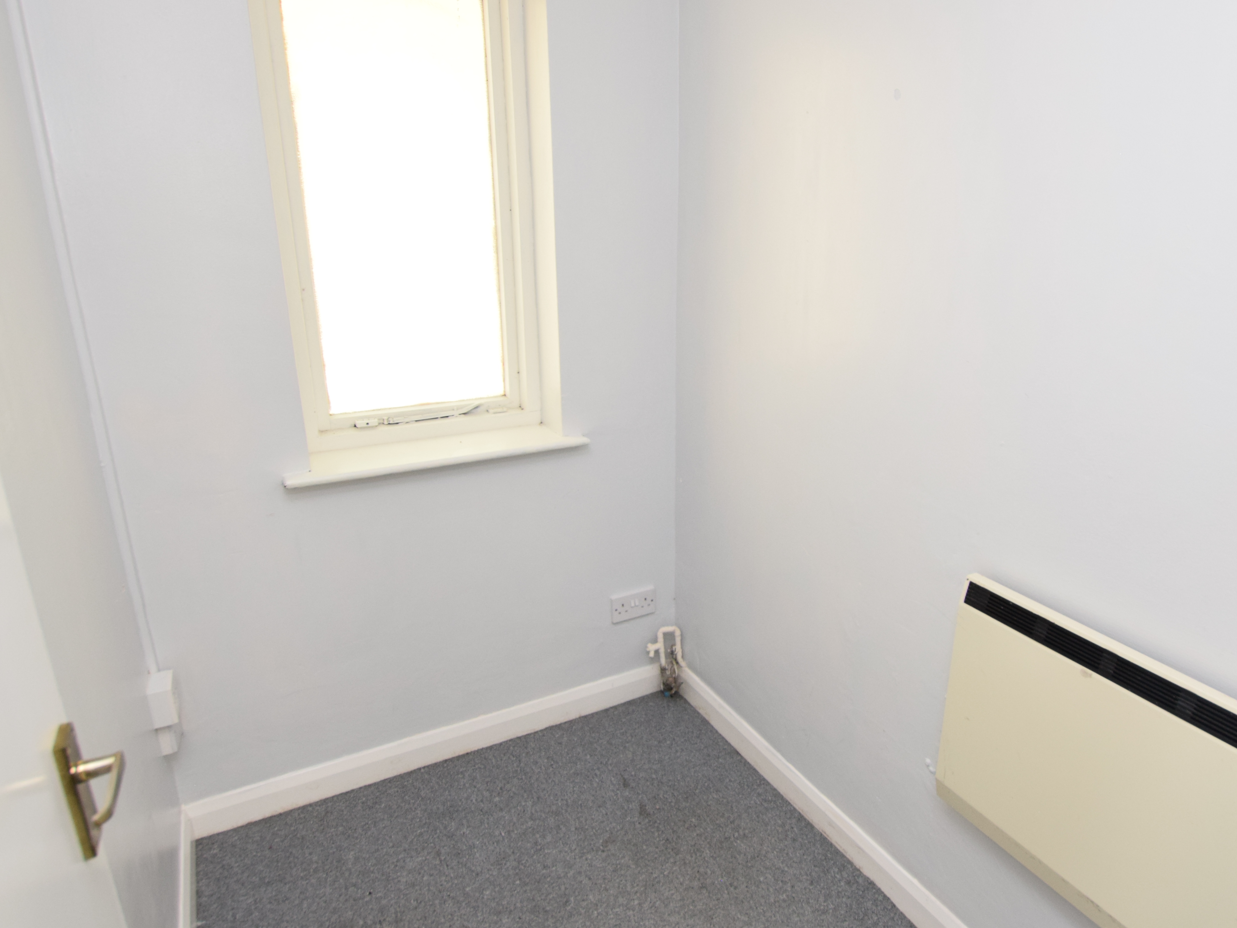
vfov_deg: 63.4
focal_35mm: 21
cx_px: 711
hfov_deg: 78.5
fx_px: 750
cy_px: 455
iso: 800
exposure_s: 1/100
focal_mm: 10
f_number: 5
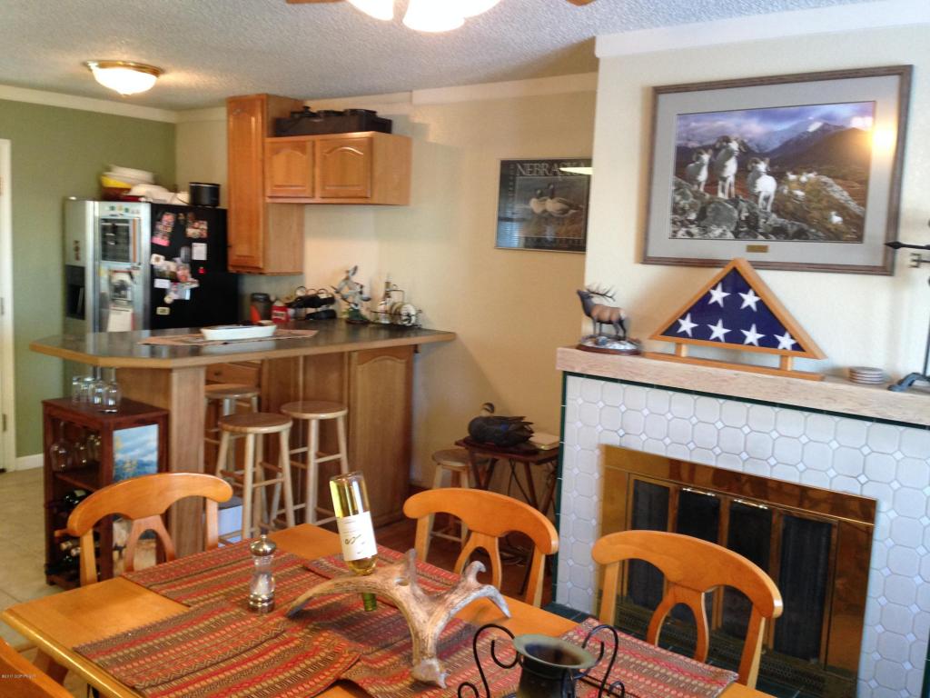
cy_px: 349
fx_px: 887
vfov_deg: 42.9
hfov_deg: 55.4
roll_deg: -2.3
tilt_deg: -6.6
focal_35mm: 33
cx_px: 465
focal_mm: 4.12
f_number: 2.4
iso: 160
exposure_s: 1/20
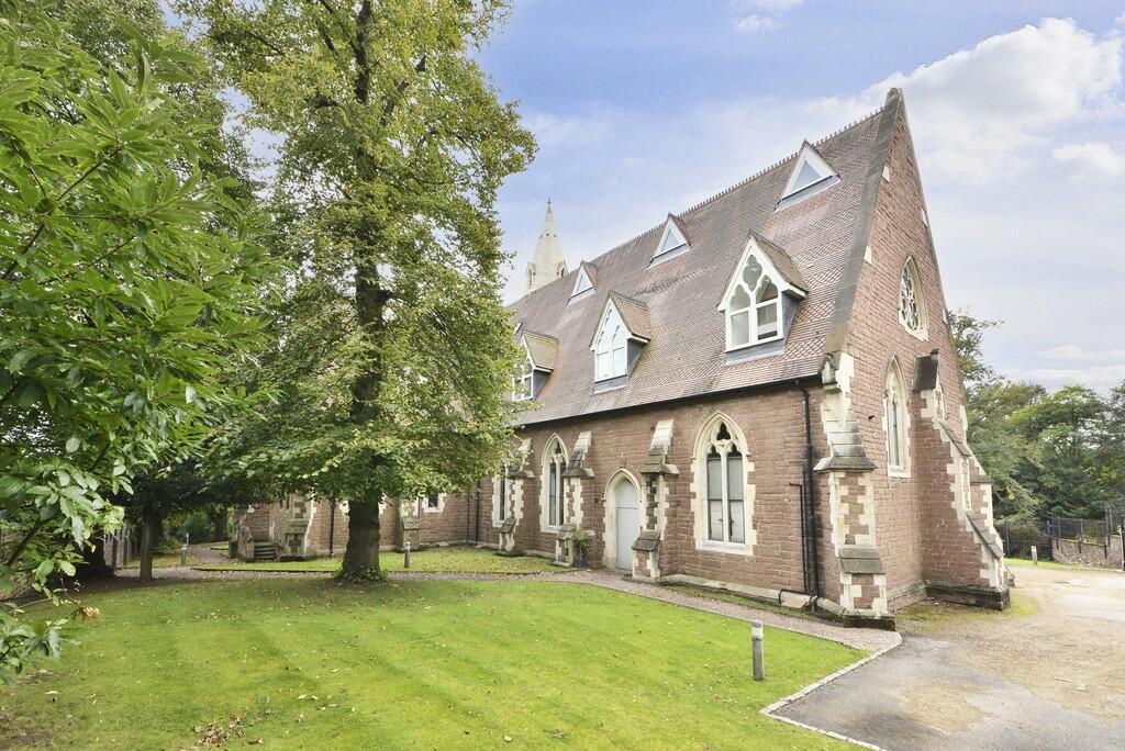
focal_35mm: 14
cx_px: 562
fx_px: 438
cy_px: 376
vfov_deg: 81.3
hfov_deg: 104.2
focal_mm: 14
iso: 640
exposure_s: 1/400
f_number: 10
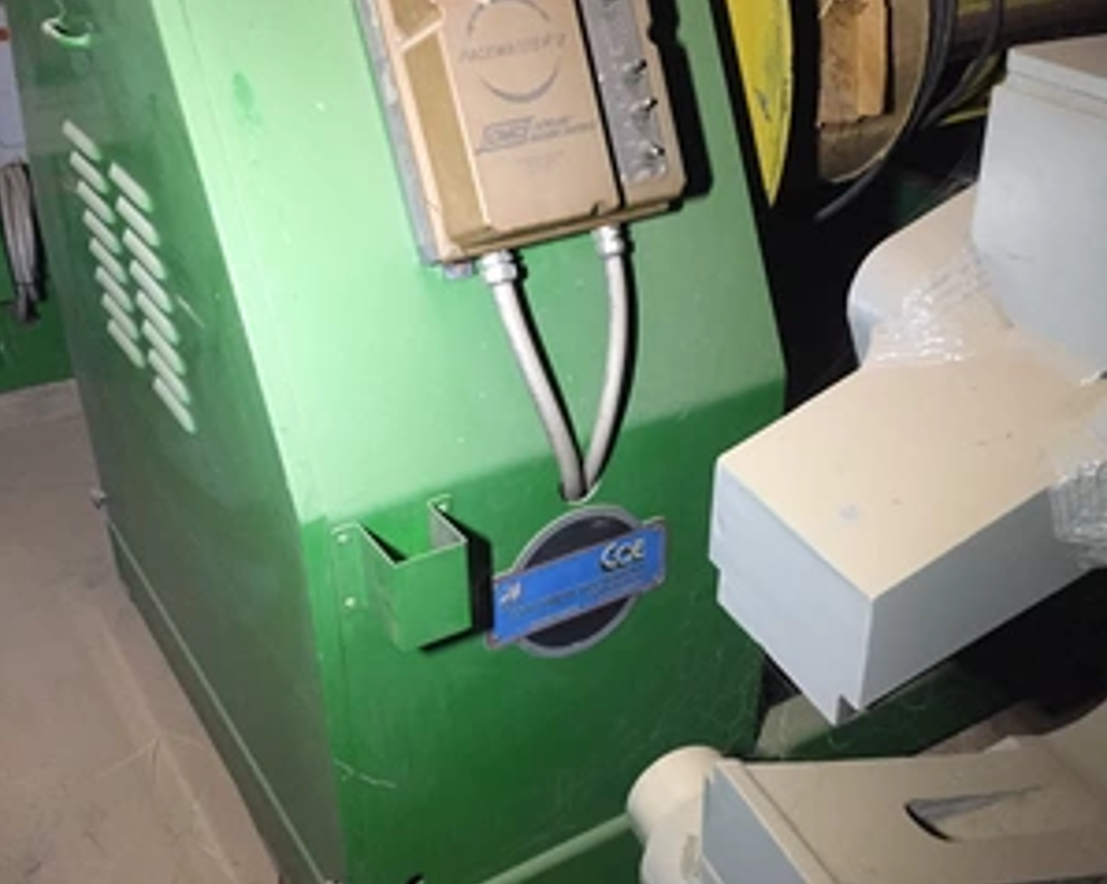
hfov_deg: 48.0
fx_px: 1244
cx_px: 554
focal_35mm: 38
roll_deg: +1.7
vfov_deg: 39.1
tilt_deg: -29.5
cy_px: 472
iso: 250
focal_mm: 4.15
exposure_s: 1/30
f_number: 2.2
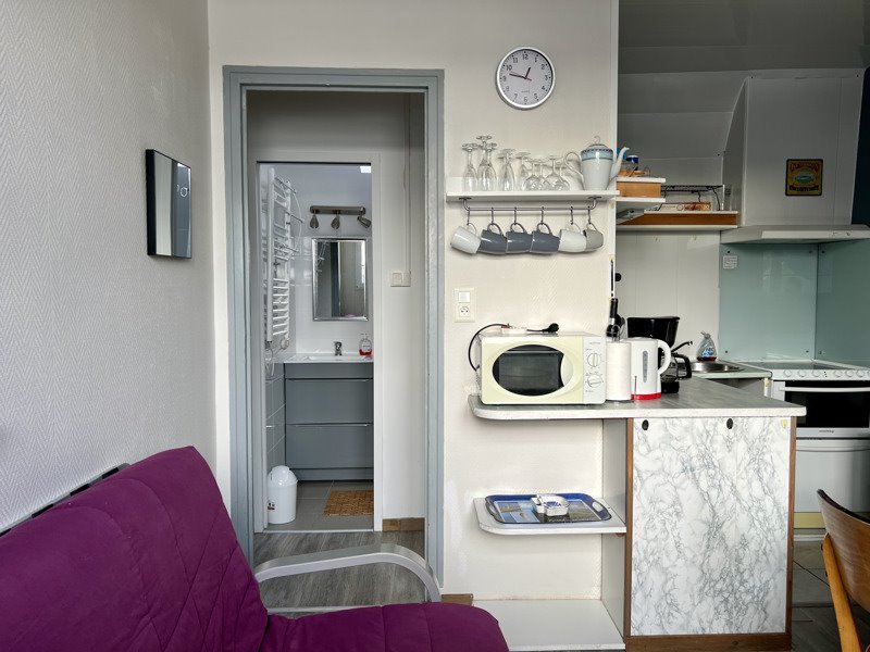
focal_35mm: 26
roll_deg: +0.1
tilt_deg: -3.7
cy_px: 326
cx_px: 435
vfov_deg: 53.1
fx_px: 653
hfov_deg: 67.3
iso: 32
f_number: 1.5
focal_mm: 5.7
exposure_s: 1/121
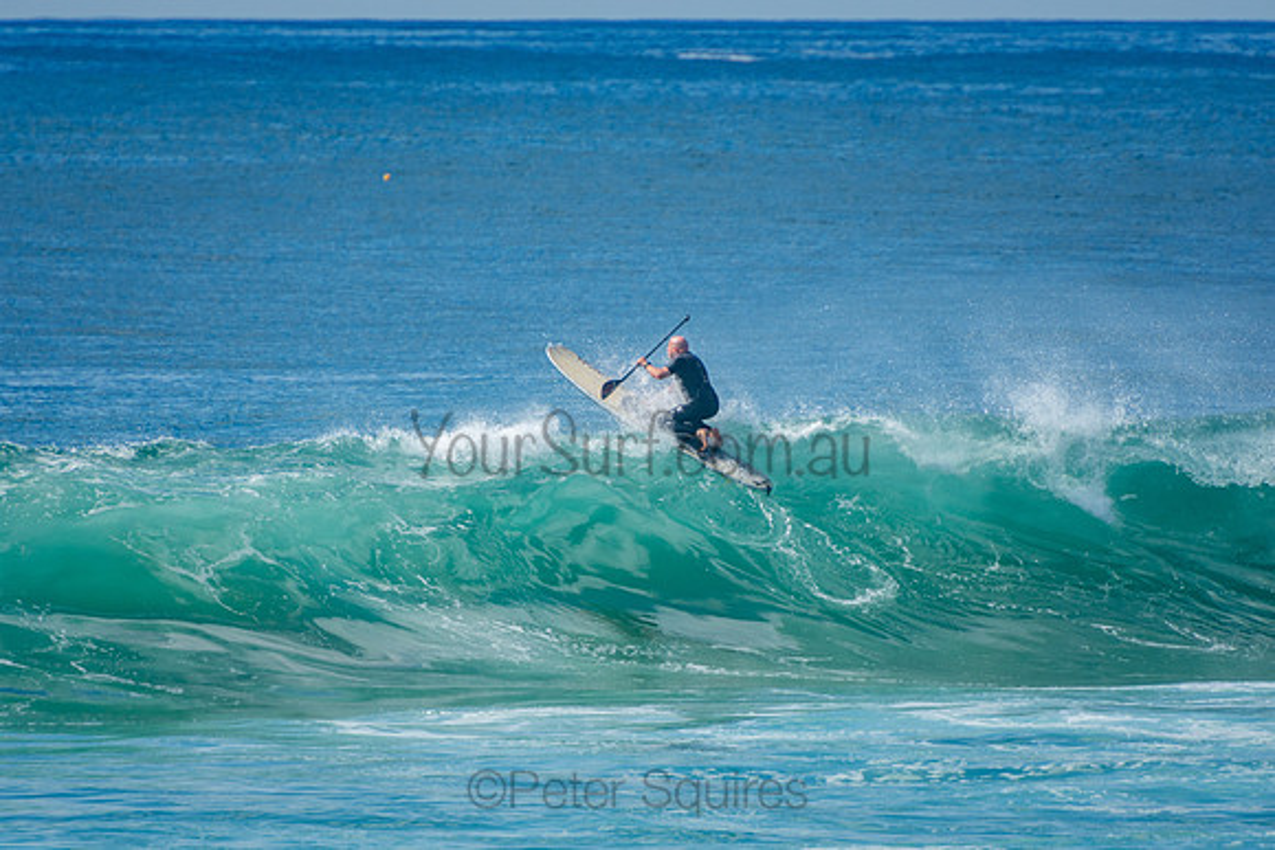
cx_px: 638
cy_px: 425
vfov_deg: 2.3
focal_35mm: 600
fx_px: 21254
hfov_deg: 3.4
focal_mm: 400
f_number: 5.6
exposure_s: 1/1250
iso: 220
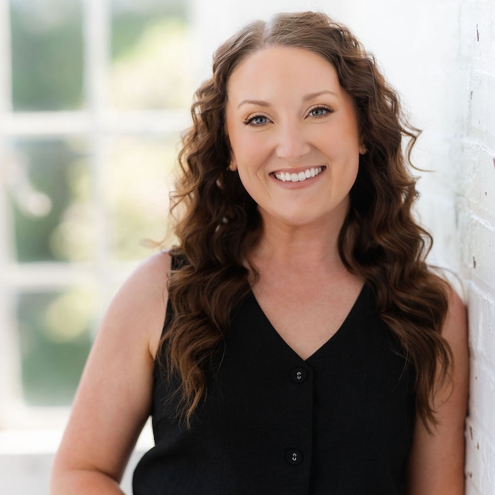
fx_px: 1812
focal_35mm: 112
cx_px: 247
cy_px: 352
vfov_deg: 15.5
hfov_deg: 15.6
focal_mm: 85
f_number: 1.8
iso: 320
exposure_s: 1/2000
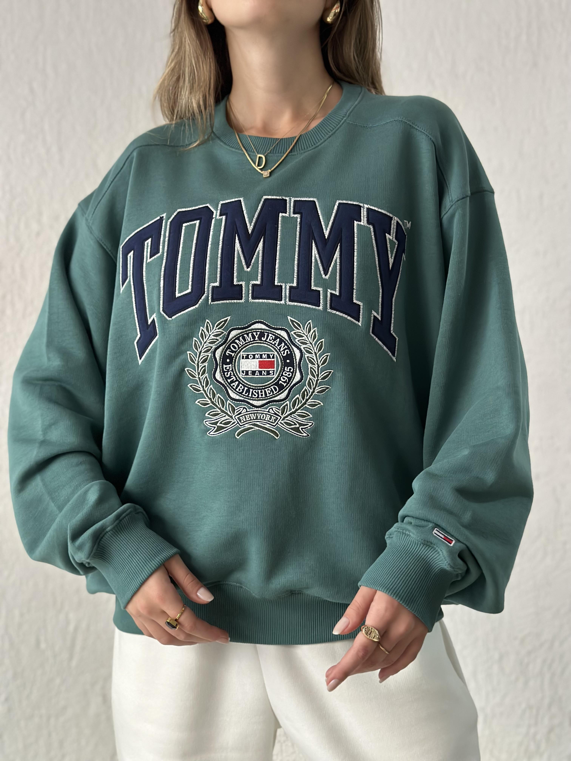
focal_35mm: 48
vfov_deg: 39.7
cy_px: 380
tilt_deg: -1.1
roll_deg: -0.1
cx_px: 286
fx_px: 1056
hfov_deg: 30.3
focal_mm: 6.86
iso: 400
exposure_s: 1/59
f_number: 1.78
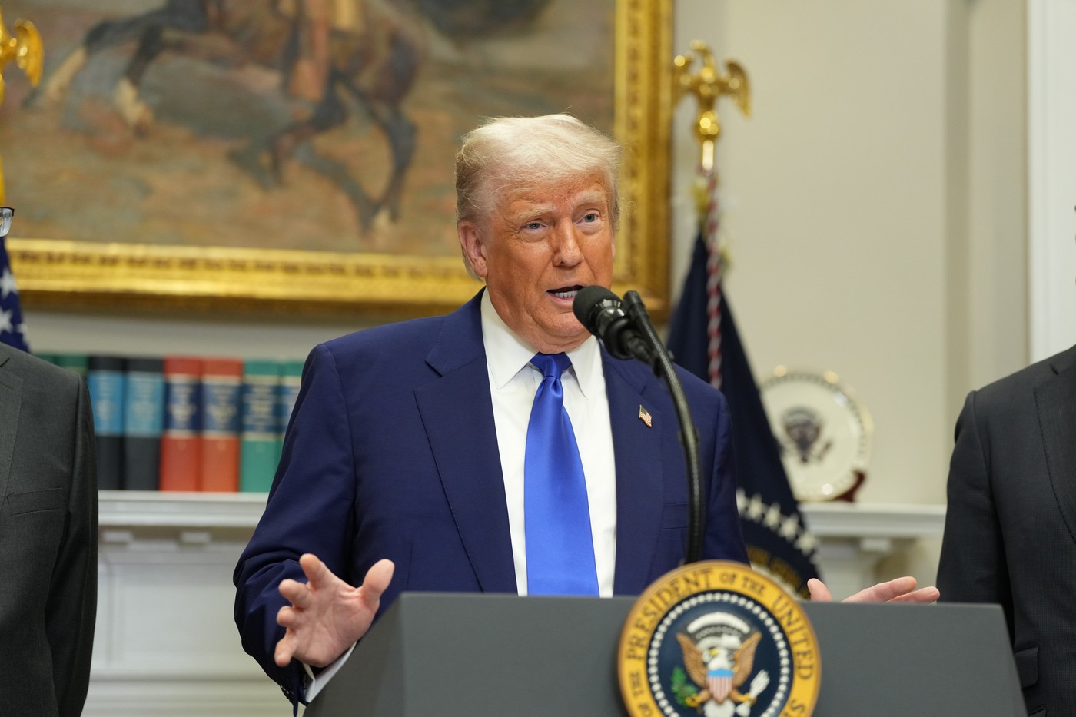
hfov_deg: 19.8
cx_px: 538
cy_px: 358
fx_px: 3078
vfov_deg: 13.3
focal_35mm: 103
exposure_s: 1/160
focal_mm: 103
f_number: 2.8
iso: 2000
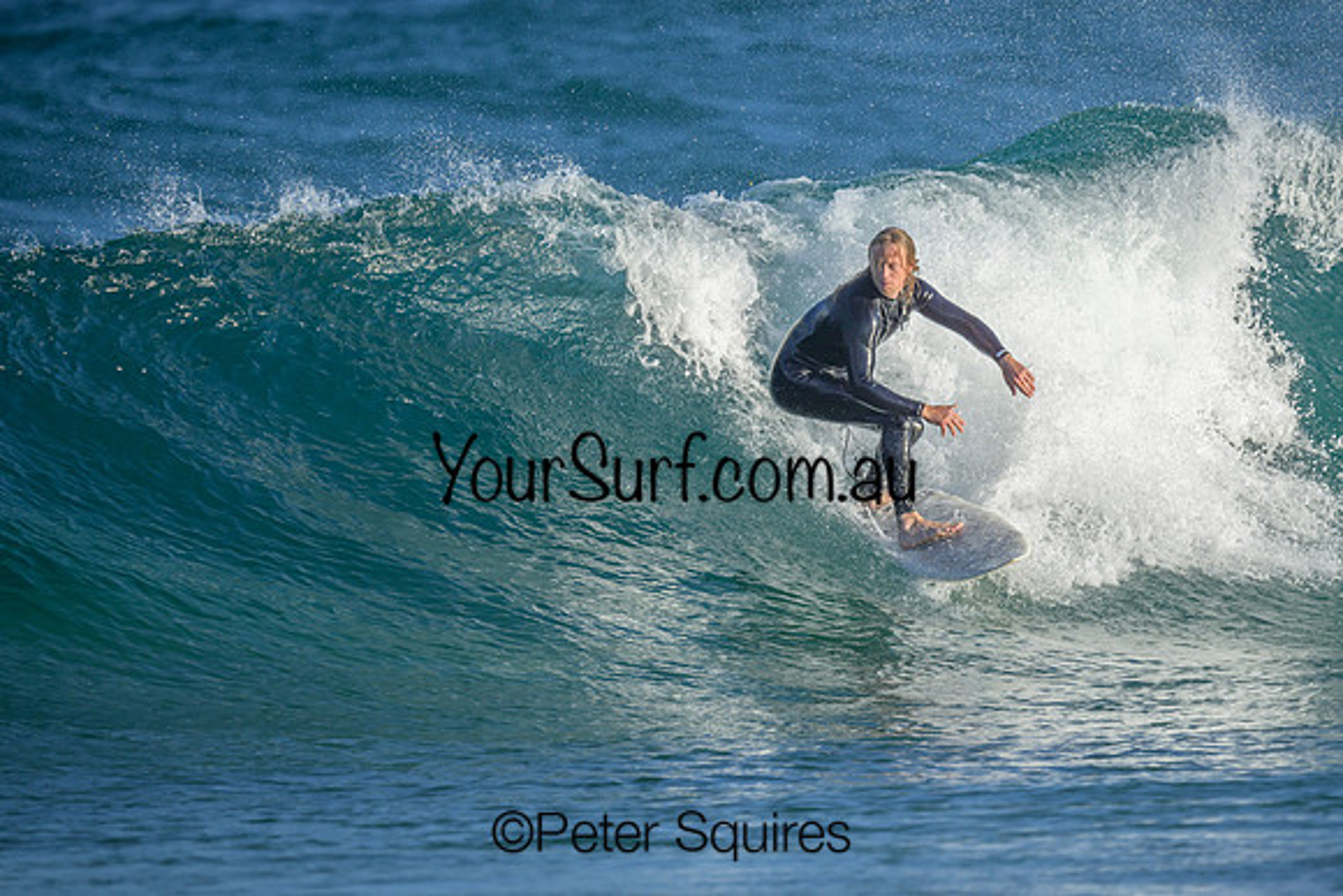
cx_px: 754
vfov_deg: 1.4
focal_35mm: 962
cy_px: 420
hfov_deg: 2.1
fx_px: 35890
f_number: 6.3
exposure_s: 1/2000
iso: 400
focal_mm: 800
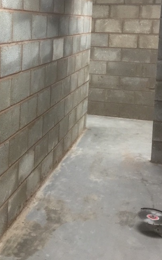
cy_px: 66
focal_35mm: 57
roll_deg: -1.2
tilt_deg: -5.3
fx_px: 403
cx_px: -3
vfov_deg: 34.9
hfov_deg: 21.8
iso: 125
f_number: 2.2
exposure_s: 1/17
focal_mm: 4.15
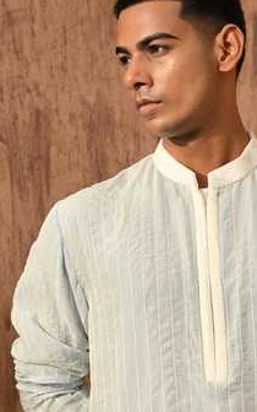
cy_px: 257
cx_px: 213
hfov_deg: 13.8
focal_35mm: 94
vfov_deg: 22.0
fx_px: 1053
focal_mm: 59
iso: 250
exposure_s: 1/100
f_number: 8
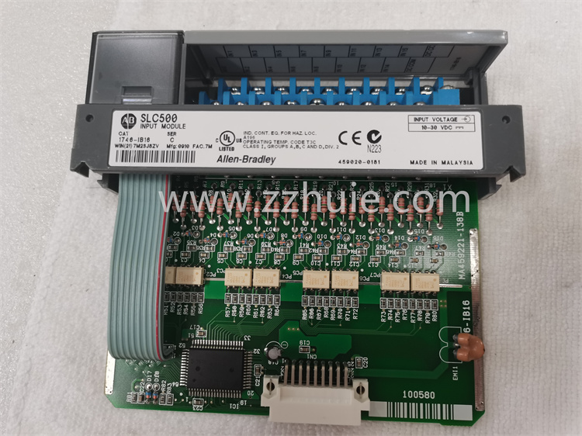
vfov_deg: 53.0
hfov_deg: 67.3
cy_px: 218
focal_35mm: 26
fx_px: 437
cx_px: 291
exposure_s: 1/100
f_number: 1.8
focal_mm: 5.58
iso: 160
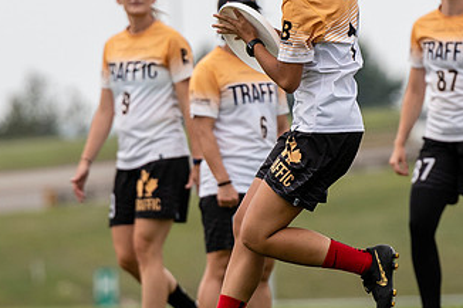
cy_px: 174
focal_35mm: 932
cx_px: 277
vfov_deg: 1.5
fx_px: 11980
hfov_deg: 2.2
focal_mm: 200
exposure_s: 1/1600
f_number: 4
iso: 200
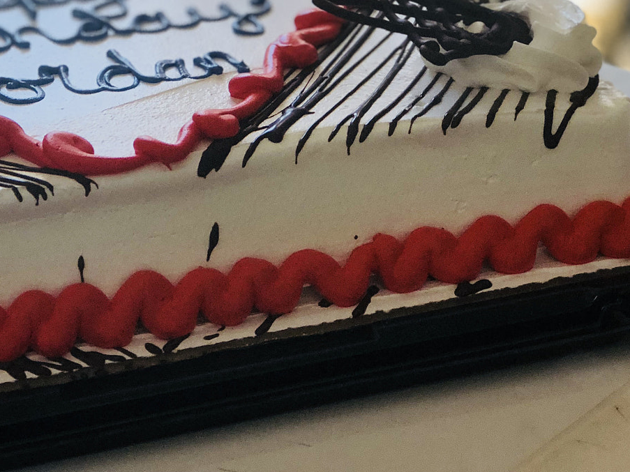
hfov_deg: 19.2
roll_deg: +0.3
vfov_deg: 14.5
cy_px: 56
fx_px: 1838
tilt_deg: -19.9
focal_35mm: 101
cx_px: 98
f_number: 2.8
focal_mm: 6.6
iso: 32
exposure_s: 1/60
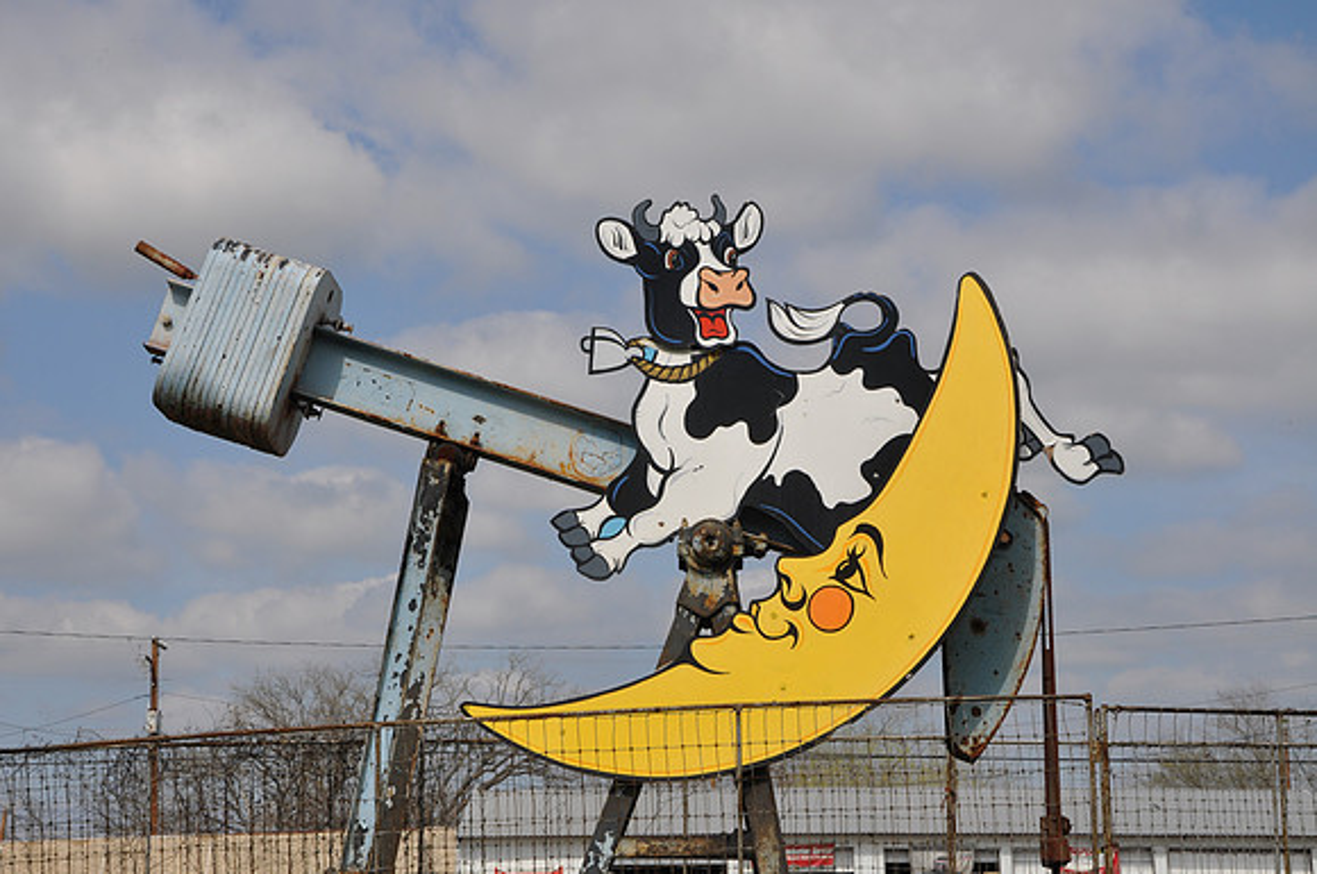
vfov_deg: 17.4
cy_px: 437
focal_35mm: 78
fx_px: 2849
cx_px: 658
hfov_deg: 26.0
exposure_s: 1/400
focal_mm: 52
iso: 200
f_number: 10
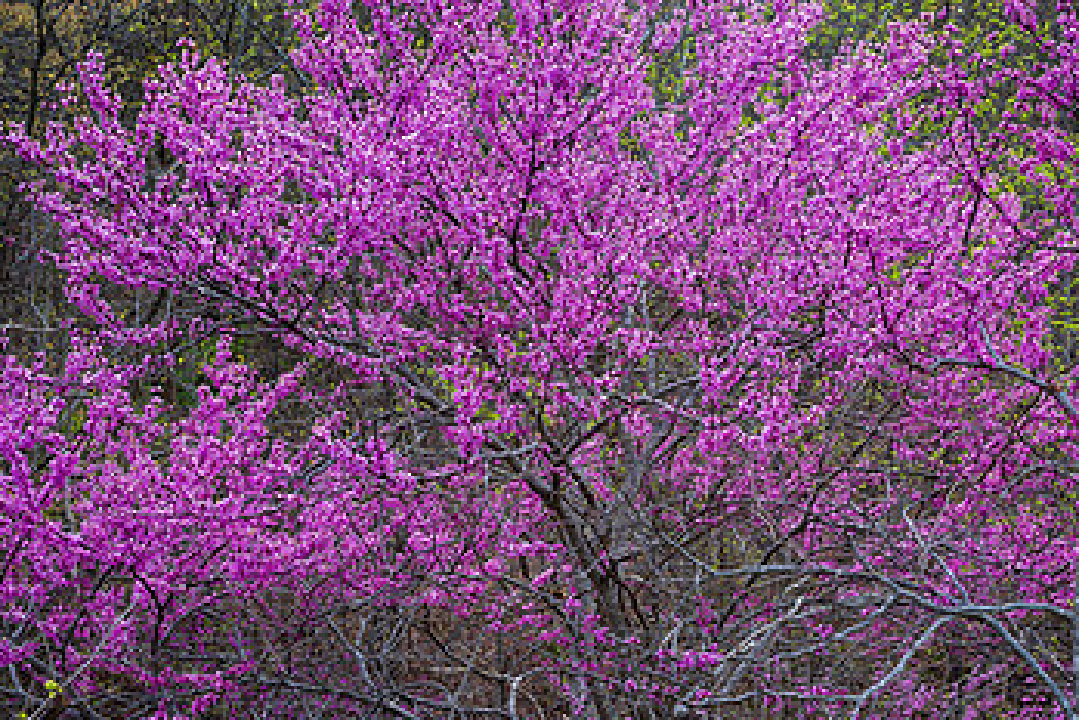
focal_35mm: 83
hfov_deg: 24.4
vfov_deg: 16.4
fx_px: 2489
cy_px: 468
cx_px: 652
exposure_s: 1/30
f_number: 11
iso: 64
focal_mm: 50
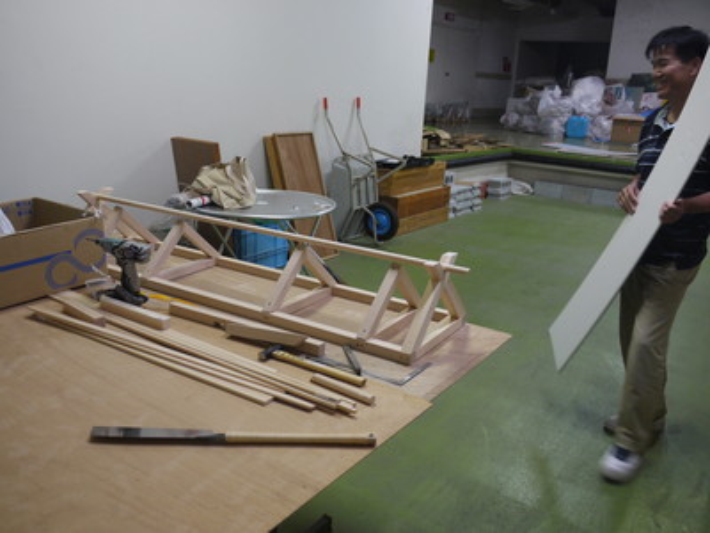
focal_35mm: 32
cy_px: 266
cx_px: 355
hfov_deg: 56.8
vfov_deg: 44.2
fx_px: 656
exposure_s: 1/30
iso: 400
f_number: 3.7
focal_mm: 16
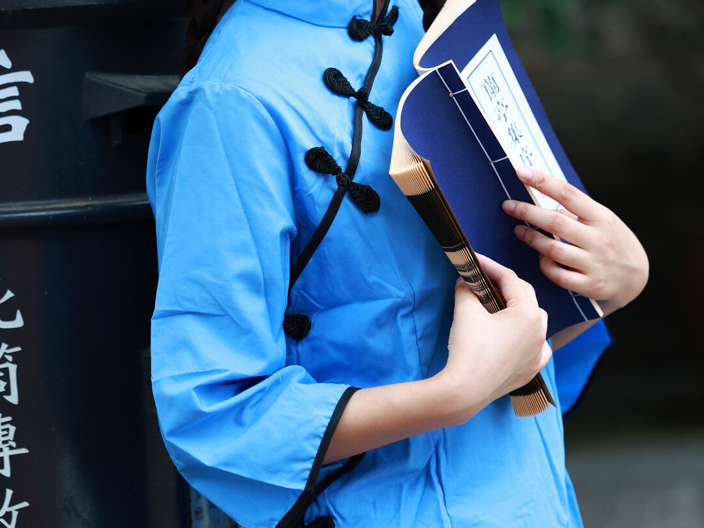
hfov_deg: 9.3
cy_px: 128
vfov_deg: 7.0
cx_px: 333
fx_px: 4332
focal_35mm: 213
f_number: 2.8
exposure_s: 1/250
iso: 100
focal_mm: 135
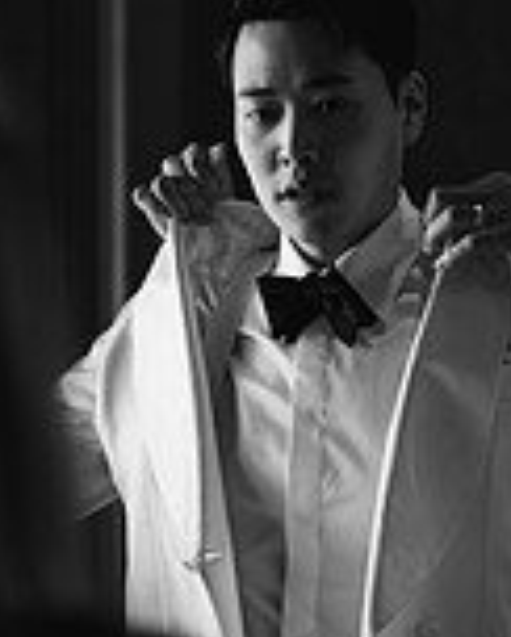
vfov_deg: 13.8
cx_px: 335
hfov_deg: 11.1
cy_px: 134
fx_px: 2622
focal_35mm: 139
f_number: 1.8
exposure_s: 1/100
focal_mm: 50
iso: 125
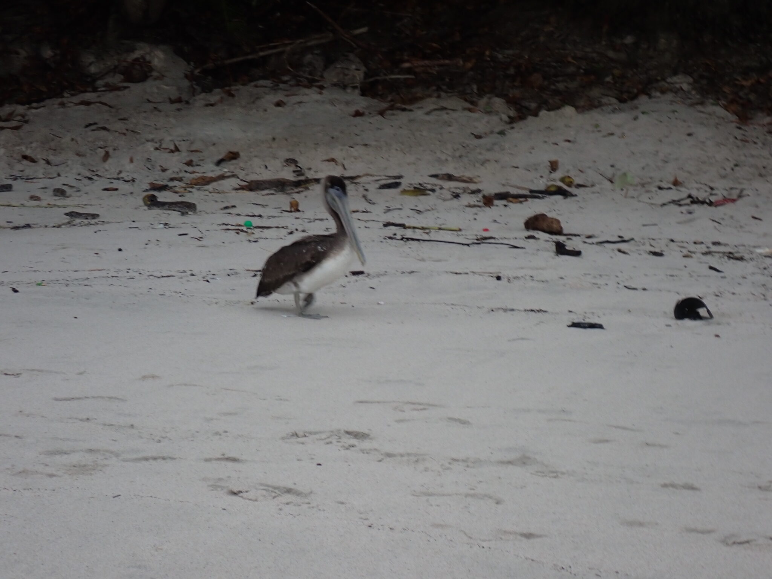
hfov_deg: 19.6
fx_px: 2230
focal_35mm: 100
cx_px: 386
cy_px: 290
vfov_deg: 14.8
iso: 200
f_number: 4.9
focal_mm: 18
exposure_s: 1/100
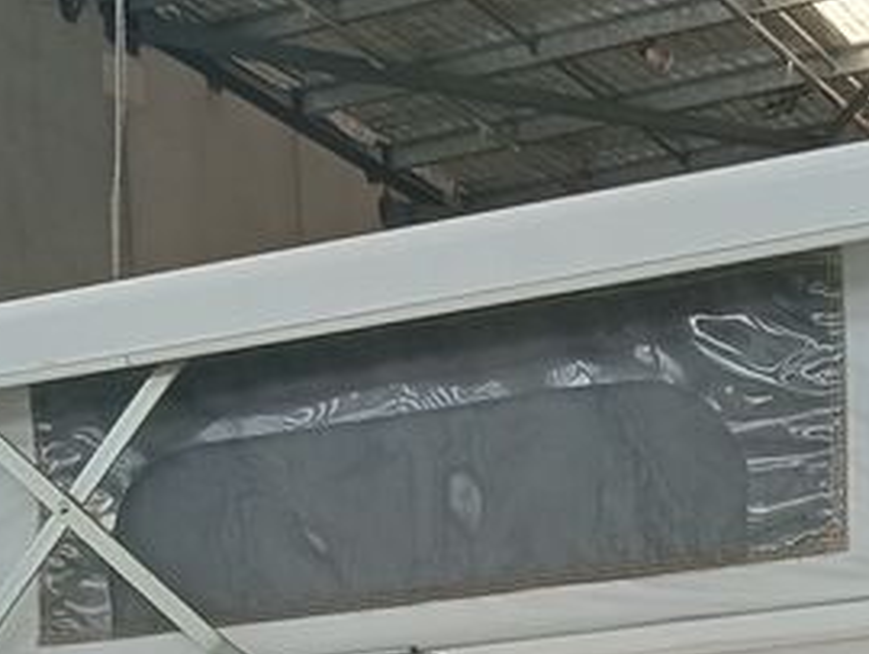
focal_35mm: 114
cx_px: 483
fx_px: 2864
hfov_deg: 17.2
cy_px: 1227
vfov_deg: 11.9
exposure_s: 1/107
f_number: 1.8
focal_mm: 3.98
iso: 100
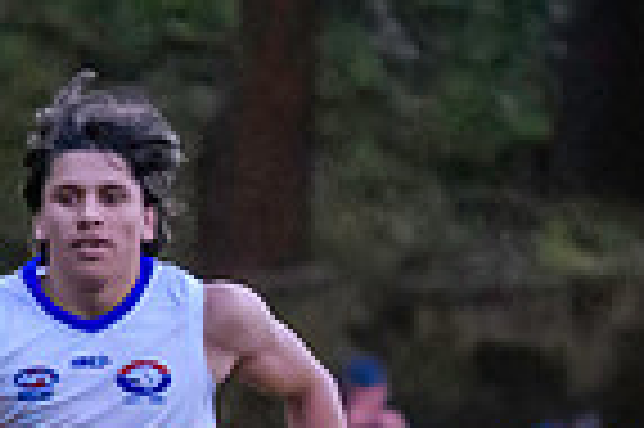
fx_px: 27124
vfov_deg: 0.9
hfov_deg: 1.4
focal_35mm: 1518
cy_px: 848
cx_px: -83
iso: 10000
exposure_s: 1/1600
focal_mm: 210
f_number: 5.3
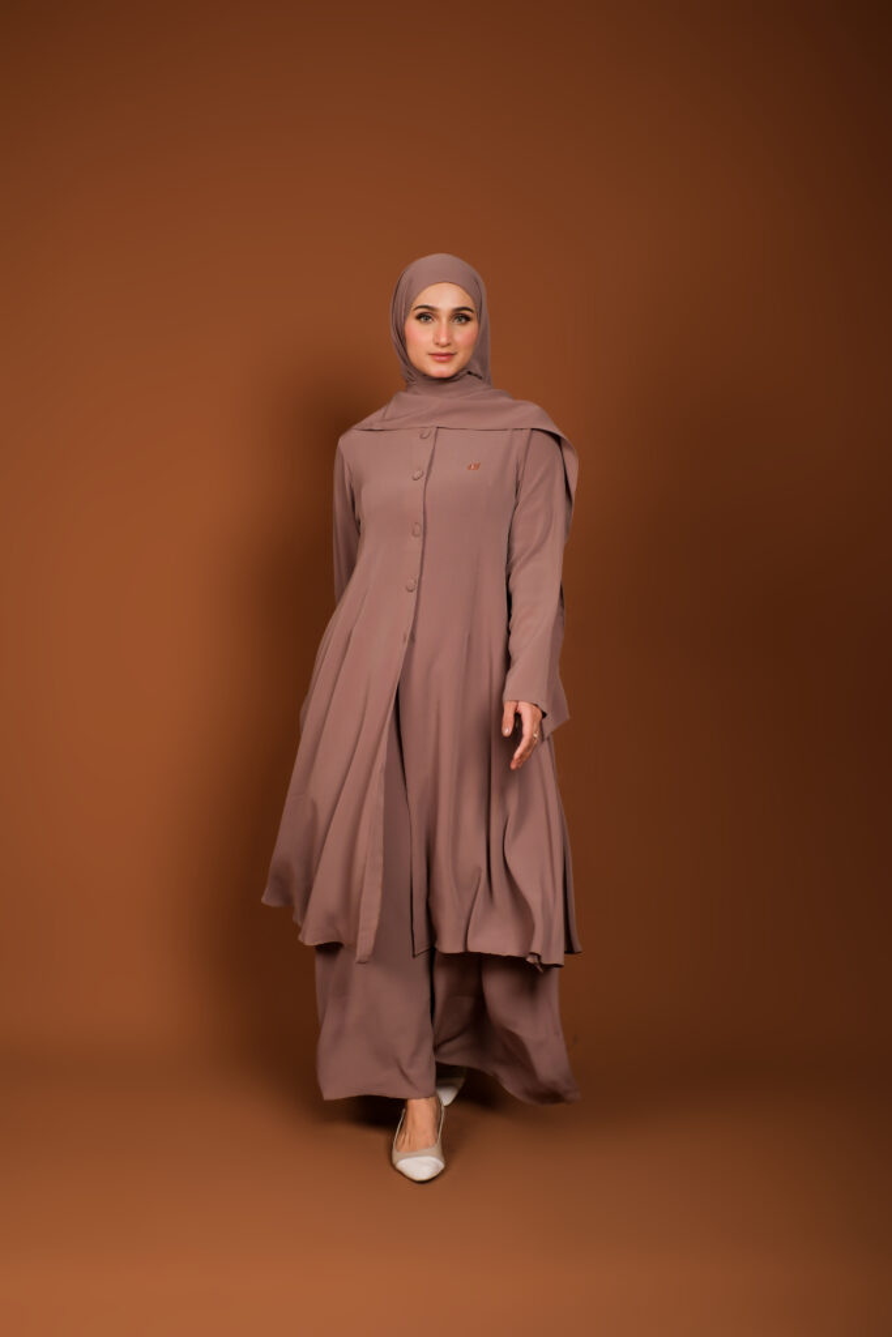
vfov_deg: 37.5
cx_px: 446
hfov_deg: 25.5
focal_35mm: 53
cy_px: 668
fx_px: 1969
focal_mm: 35
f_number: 7.1
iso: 250
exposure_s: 1/200
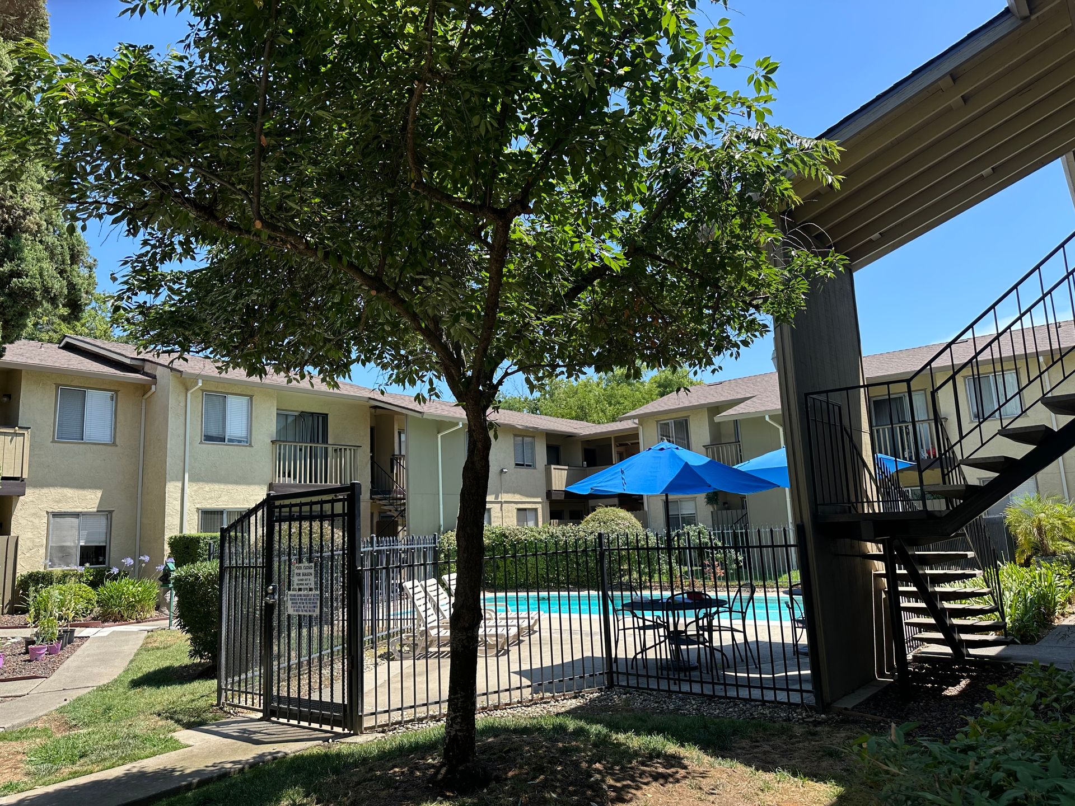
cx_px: 538
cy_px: 403
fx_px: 745
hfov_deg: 71.6
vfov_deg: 56.8
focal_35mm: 24
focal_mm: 6.86
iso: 80
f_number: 1.78
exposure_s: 1/1473
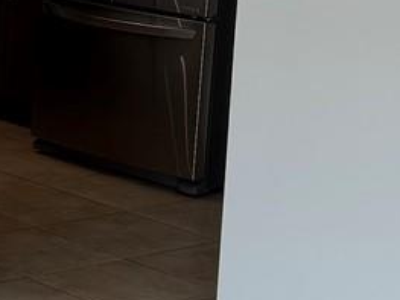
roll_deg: -1.1
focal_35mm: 158
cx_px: -298
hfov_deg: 11.7
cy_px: 29
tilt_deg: -9.1
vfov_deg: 9.3
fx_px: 1825
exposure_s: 1/185
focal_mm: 5.96
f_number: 1.6
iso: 40
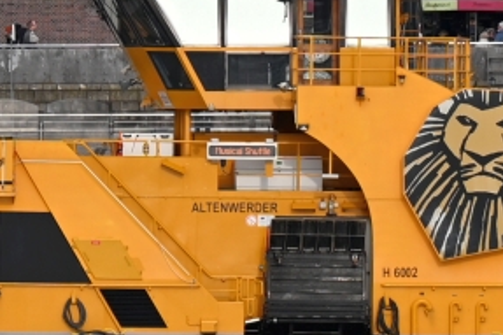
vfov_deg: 3.2
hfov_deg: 4.8
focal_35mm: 429
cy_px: 115
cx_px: -137
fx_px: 5990
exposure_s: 1/320
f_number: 6.3
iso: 100
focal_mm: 120
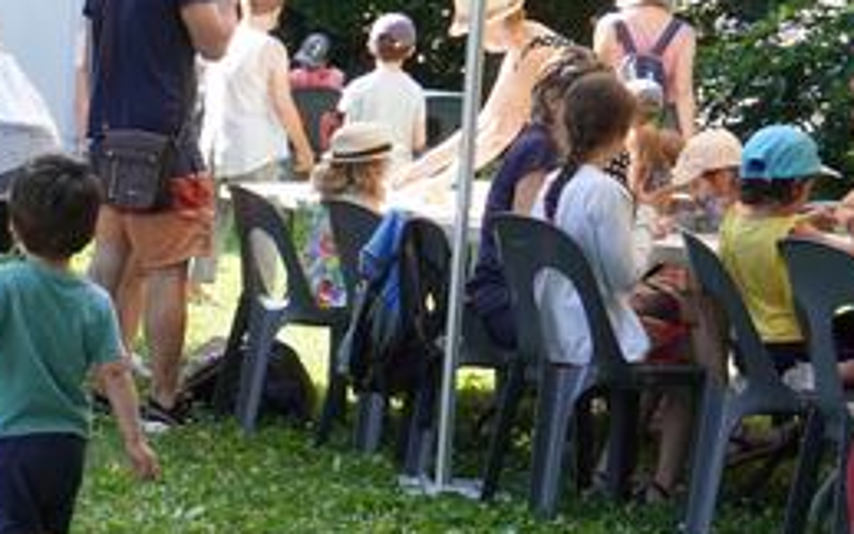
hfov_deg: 16.7
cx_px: -307
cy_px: 349
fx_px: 2724
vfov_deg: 11.2
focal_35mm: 117
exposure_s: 1/160
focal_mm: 22
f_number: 4
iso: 160
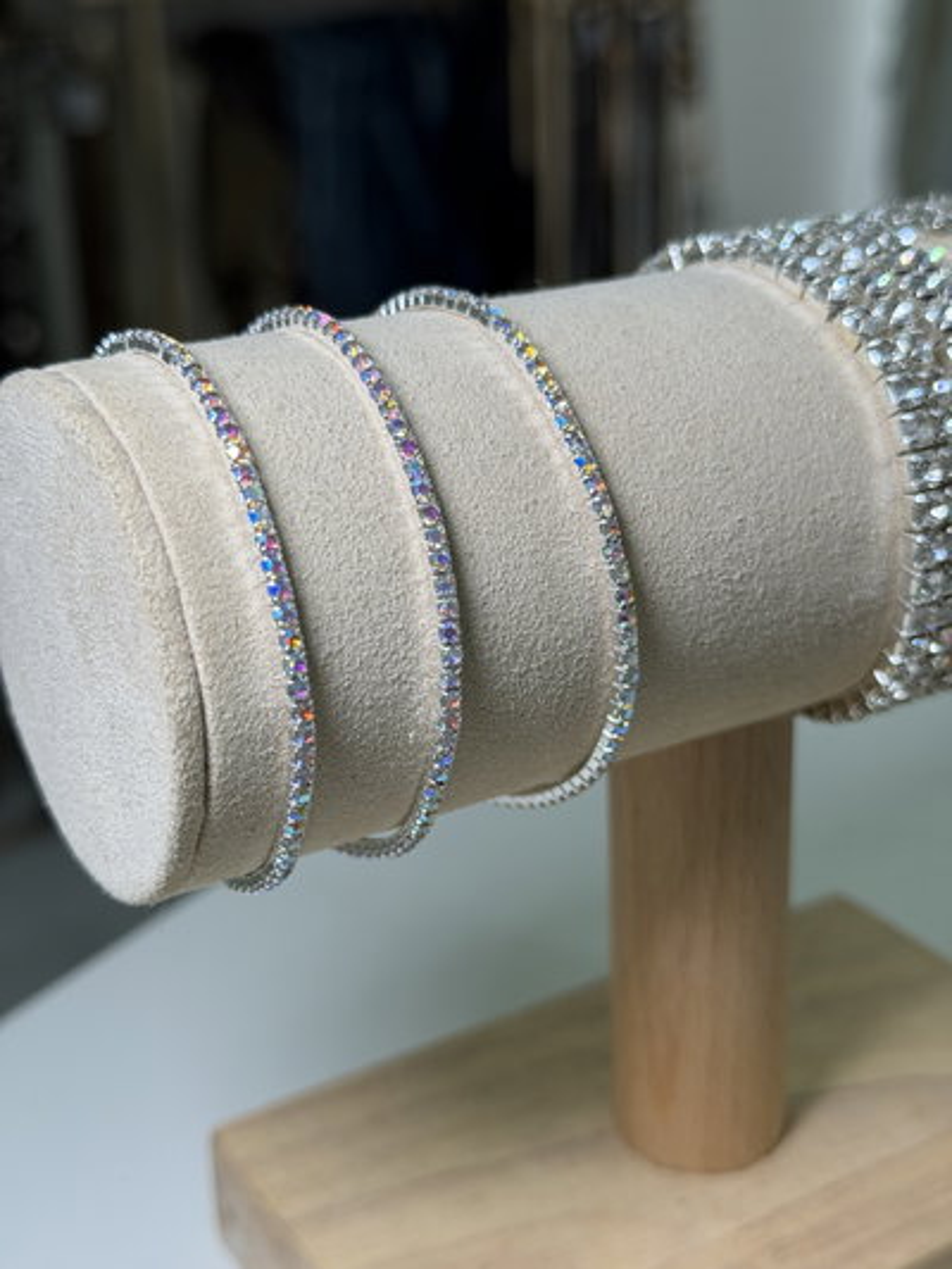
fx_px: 1759
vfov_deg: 39.6
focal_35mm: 48
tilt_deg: -21.9
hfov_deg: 30.3
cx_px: 476
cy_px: 634
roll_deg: +2.0
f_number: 1.78
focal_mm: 6.76
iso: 50
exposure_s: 1/159
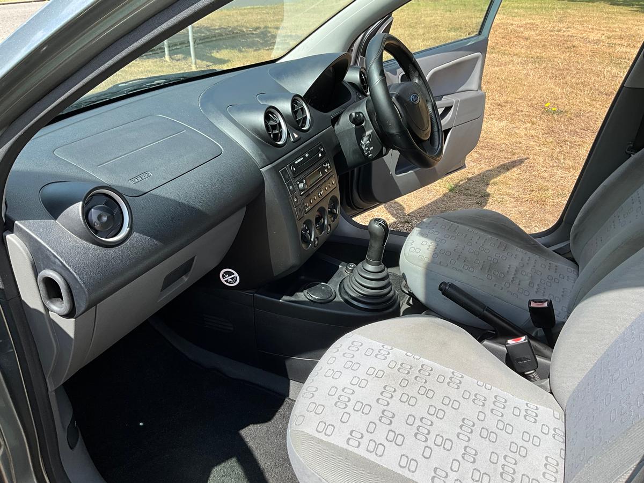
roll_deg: -4.4
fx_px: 540
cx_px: 322
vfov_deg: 48.2
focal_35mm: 29
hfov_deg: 61.7
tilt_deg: -27.6
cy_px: 242
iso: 25
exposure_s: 1/883
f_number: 1.8
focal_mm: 3
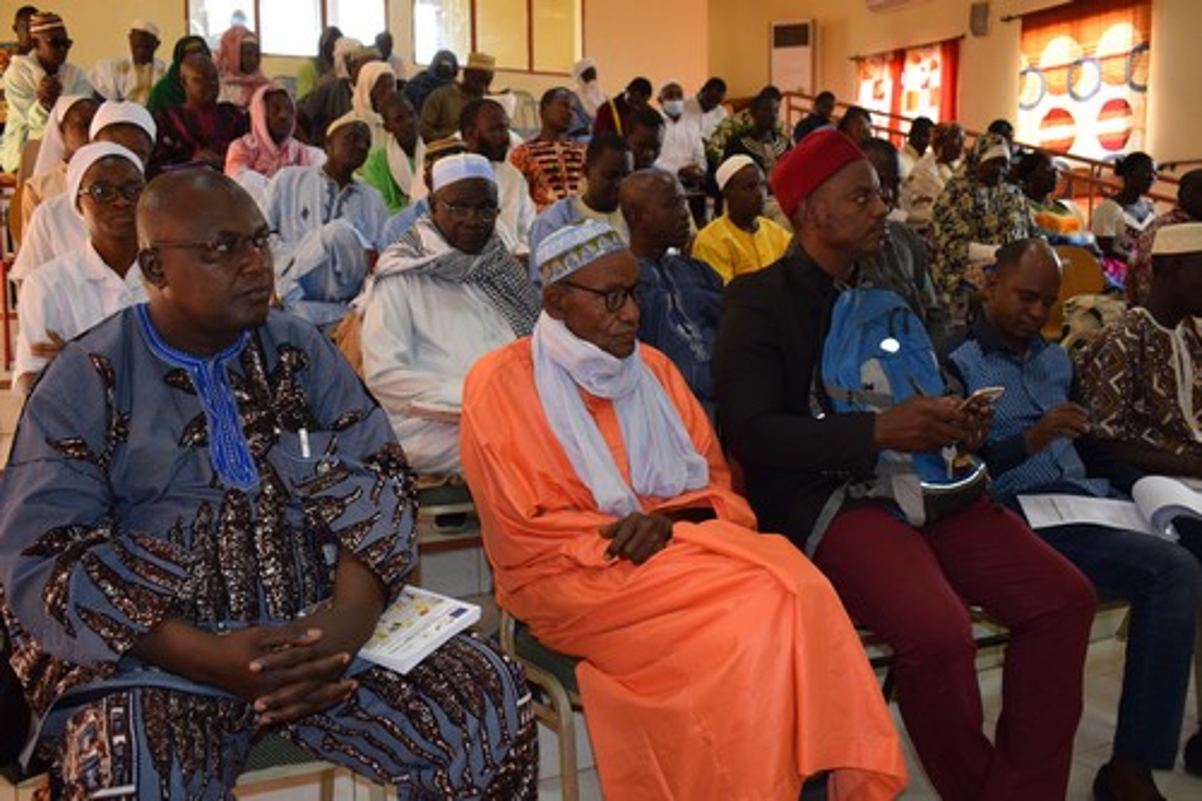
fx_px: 1101
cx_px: 601
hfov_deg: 57.2
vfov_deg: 39.9
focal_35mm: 33
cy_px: 400
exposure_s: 1/100
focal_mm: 22
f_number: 5
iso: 800
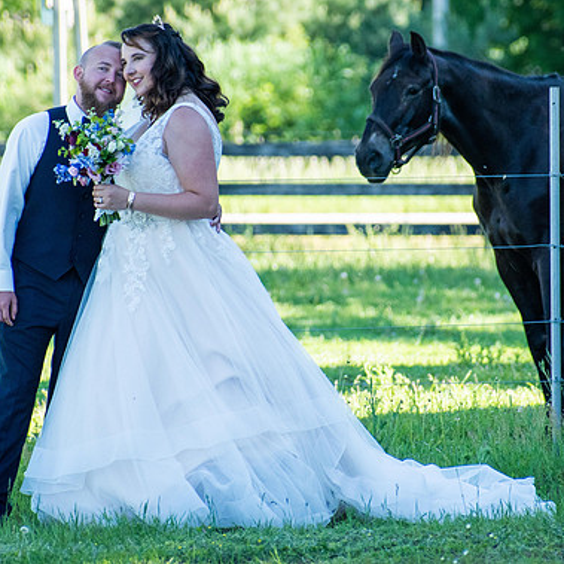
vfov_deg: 2.6
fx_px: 12240
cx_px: 286
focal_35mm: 664
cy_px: 240
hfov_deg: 2.6
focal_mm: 300
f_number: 6.3
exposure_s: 1/640
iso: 800
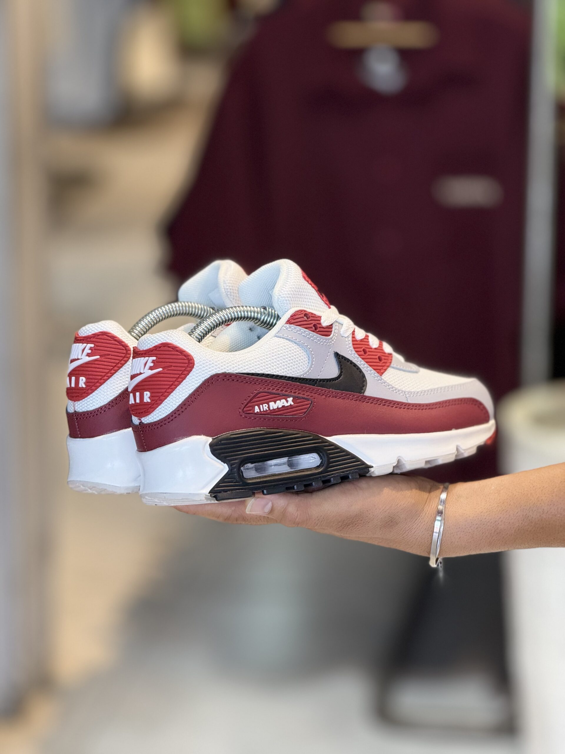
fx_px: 2612
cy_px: 377
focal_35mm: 120
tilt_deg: -12.7
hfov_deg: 12.3
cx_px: 282
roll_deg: +0.1
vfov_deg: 16.4
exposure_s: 1/100
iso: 160
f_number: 2.8
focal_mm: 15.66
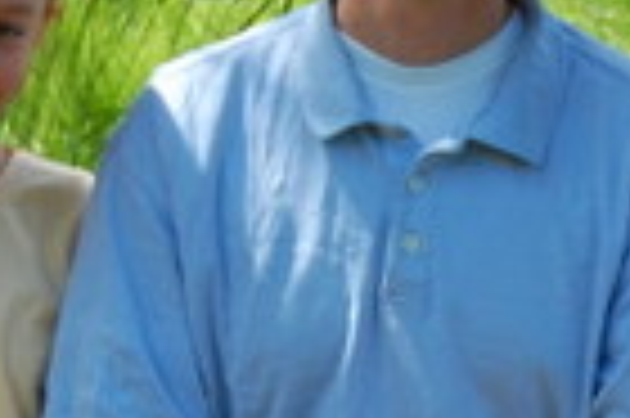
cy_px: 249
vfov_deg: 4.9
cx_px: 644
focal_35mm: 279
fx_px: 4877
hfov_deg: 7.4
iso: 200
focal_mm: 40
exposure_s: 1/160
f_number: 6.3
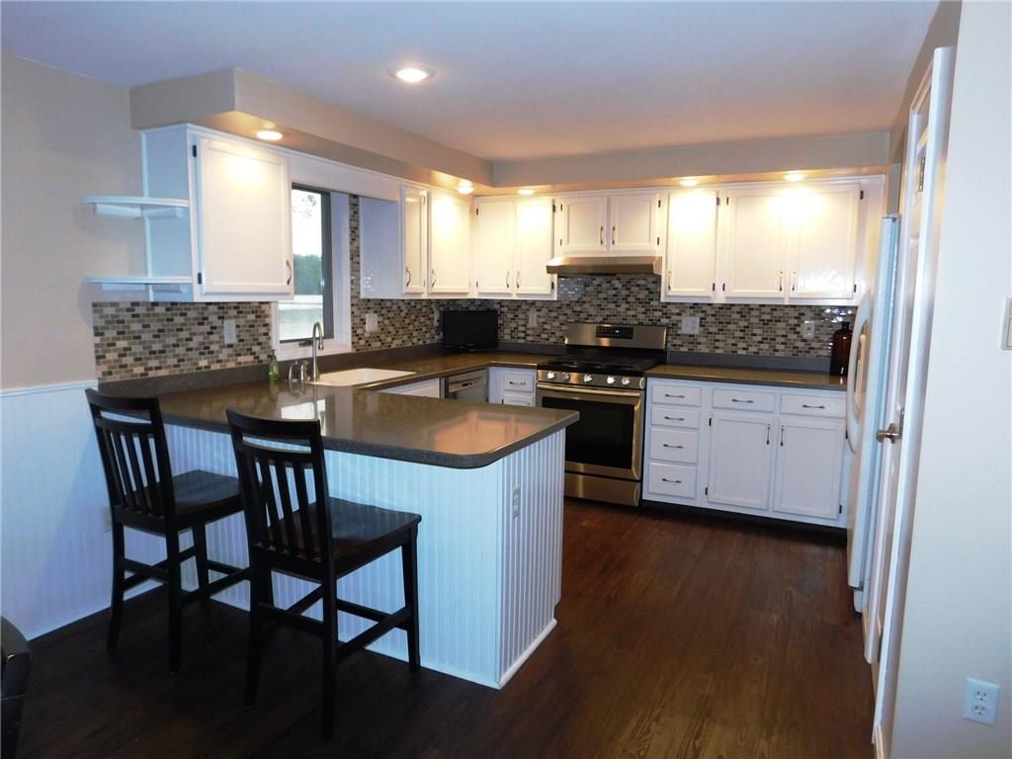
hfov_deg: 73.9
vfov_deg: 58.9
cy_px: 380
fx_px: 672
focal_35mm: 23
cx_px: 506
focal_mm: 4
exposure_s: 1/30
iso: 200
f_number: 3
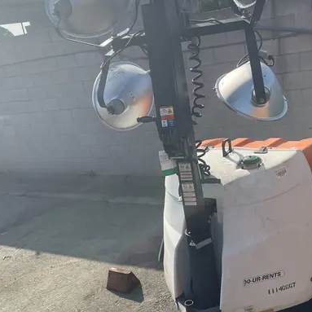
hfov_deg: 38.3
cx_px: 168
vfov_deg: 38.2
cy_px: 181
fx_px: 449
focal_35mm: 44
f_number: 1.6
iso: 50
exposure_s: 1/4651
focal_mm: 4.2
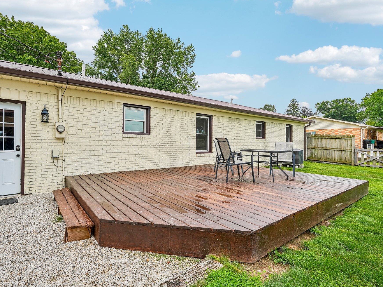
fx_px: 199
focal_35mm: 18
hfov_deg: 87.5
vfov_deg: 71.6
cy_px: 140
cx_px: 172
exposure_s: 1/125
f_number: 8
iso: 100
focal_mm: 16
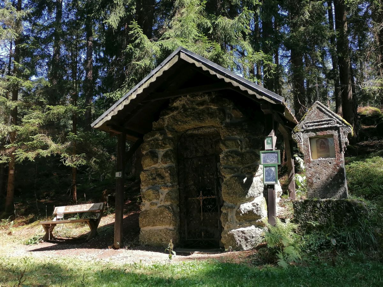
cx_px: 192
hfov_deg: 51.4
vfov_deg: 39.7
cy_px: 144
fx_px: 398
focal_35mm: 36
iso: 50
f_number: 1.8
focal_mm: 4.75
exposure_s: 1/230
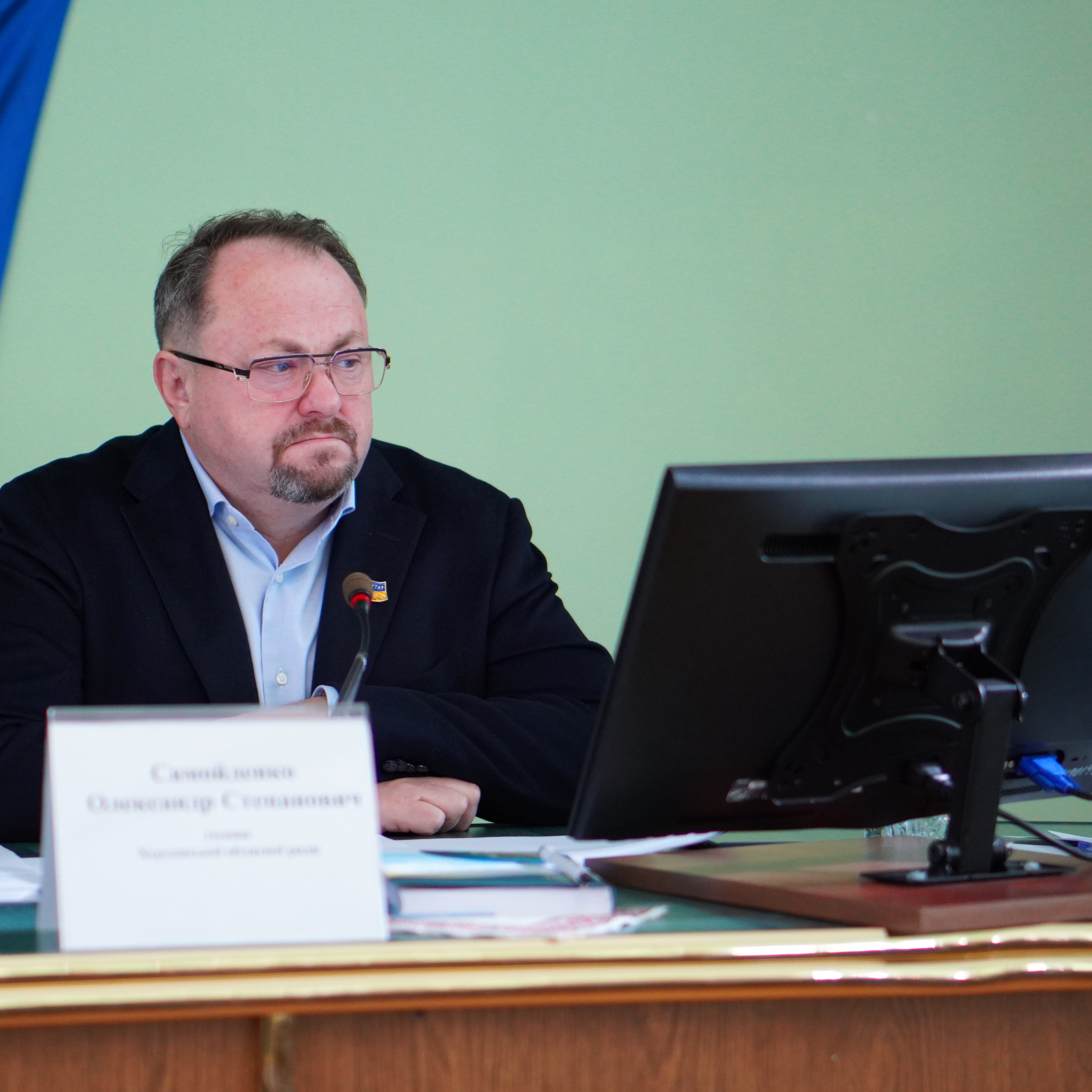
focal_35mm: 96
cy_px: 546
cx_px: 404
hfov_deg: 18.1
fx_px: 3426
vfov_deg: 18.1
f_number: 1.8
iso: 1600
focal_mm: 50
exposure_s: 1/640
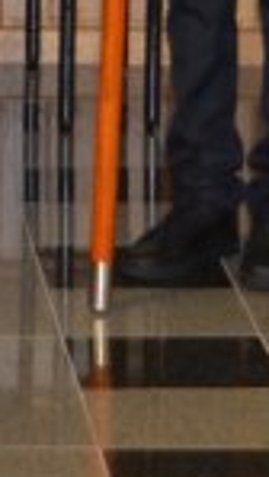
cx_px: -42
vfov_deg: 6.3
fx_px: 4203
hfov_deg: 3.7
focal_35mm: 332
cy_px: -456
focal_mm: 32
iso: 800
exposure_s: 1/60
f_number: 4.2
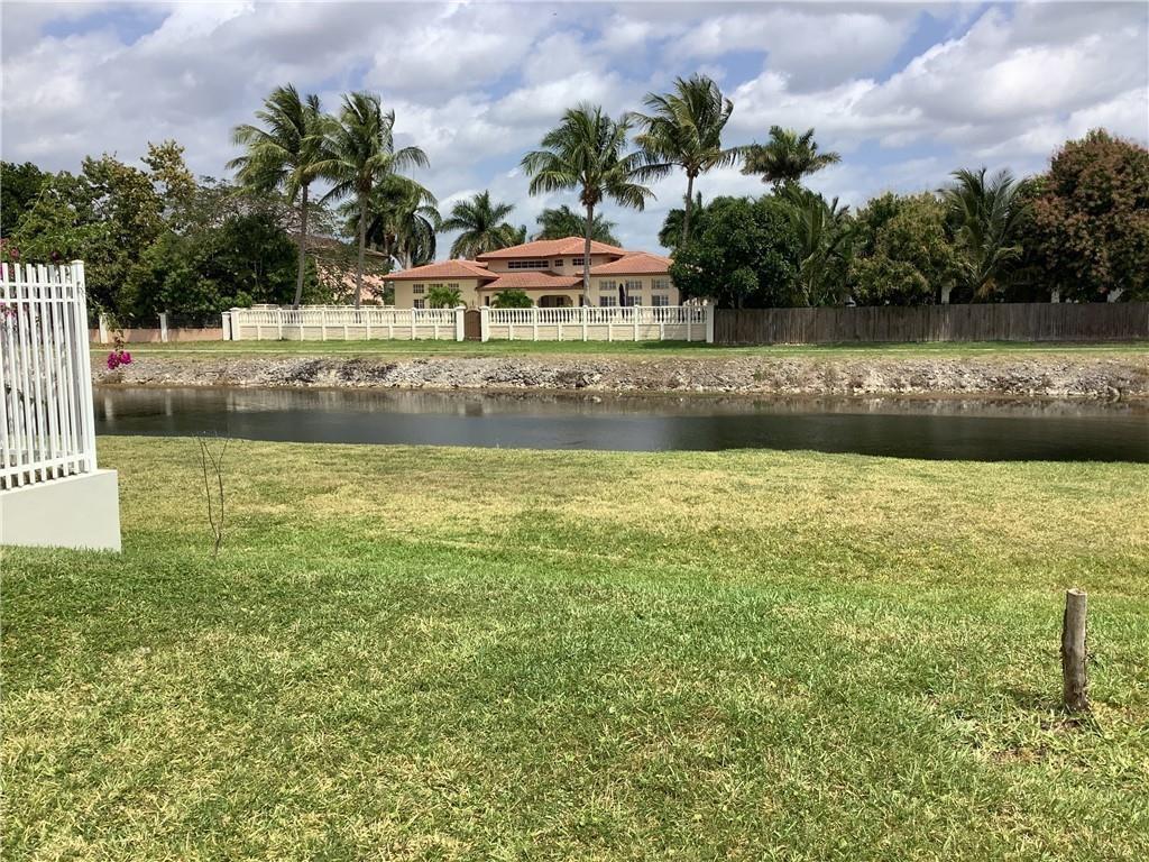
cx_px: 574
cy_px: 431
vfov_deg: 45.4
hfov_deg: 58.4
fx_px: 1029
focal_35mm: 31
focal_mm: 3.3
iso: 25
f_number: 2.4
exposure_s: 1/1698
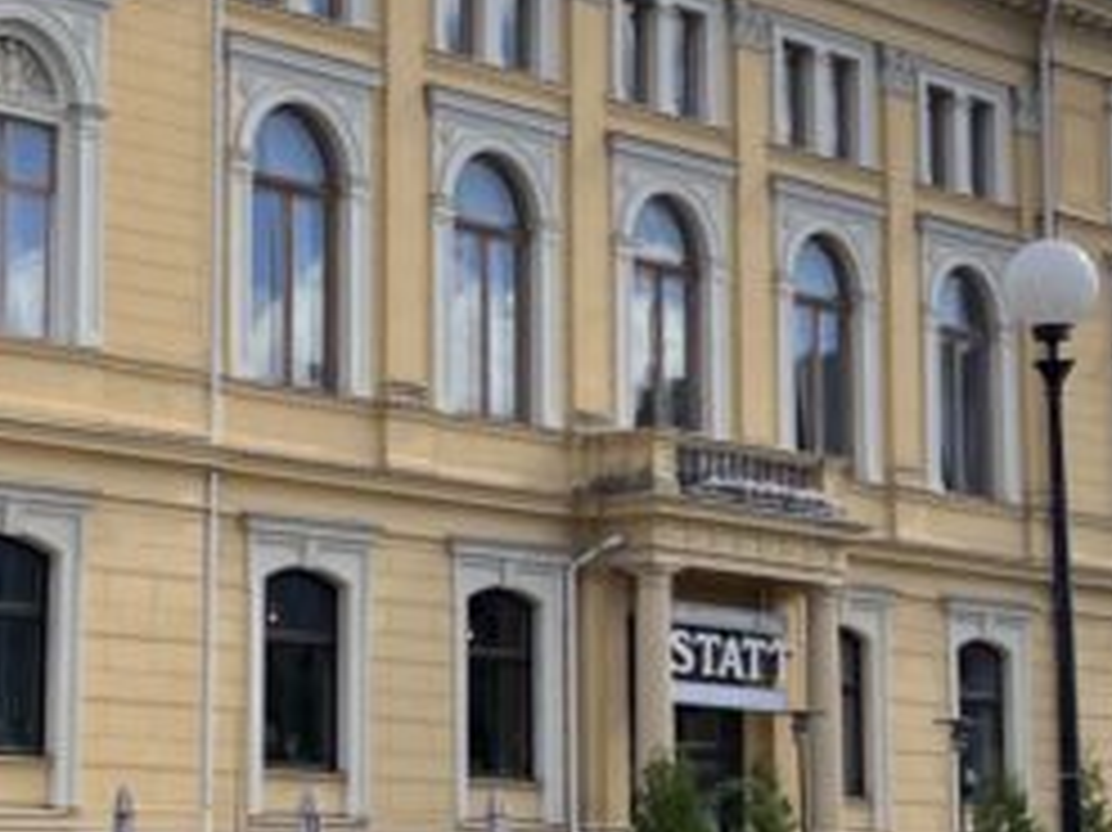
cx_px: 284
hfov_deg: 19.3
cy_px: 409
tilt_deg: +8.7
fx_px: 3243
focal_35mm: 101
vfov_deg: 14.6
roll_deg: -0.1
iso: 50
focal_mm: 5.7
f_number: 1.5
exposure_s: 1/5319
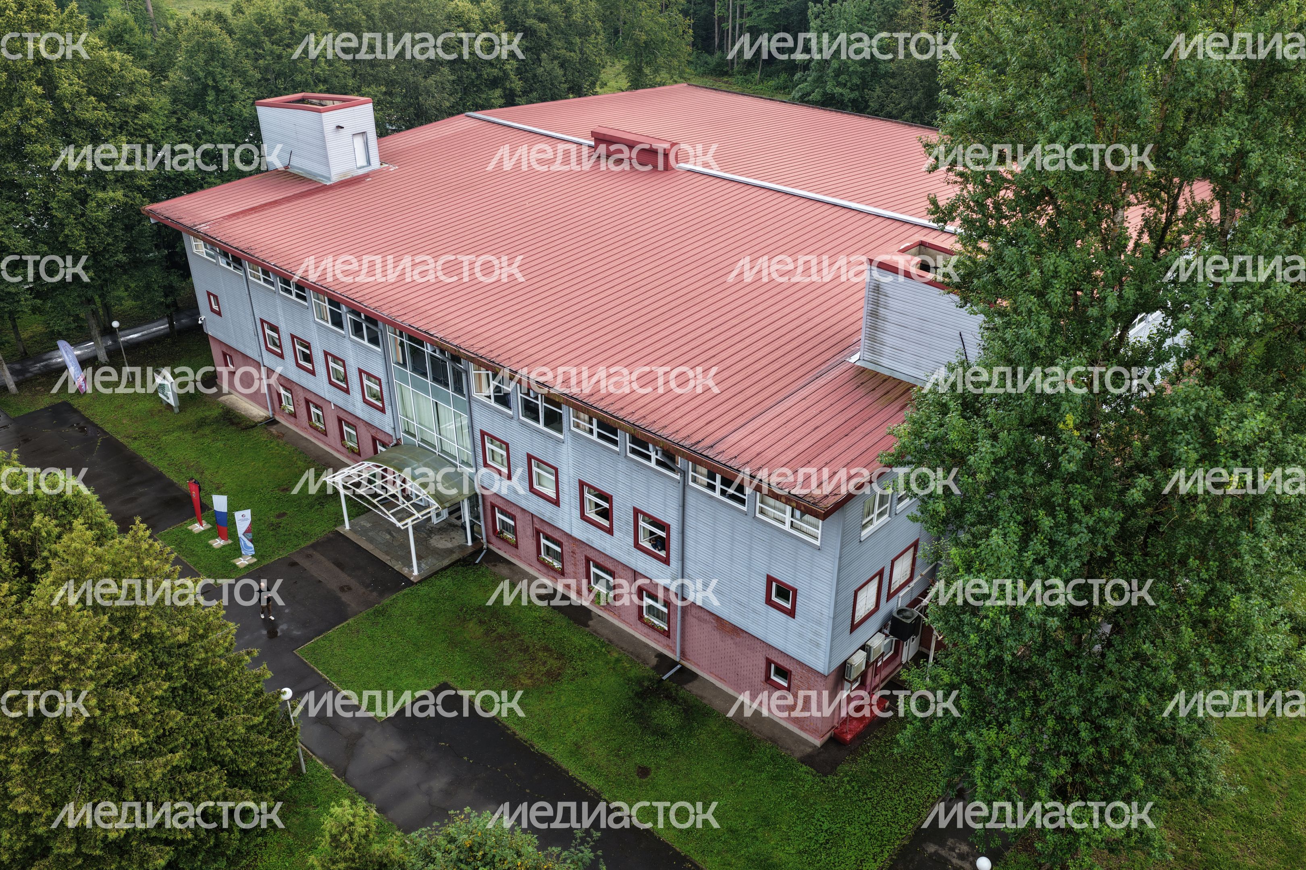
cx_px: 653
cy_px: 435
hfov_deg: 65.5
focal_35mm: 28
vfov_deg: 46.4
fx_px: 1016
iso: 100
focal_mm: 14.45
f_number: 2.8
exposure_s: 1/25
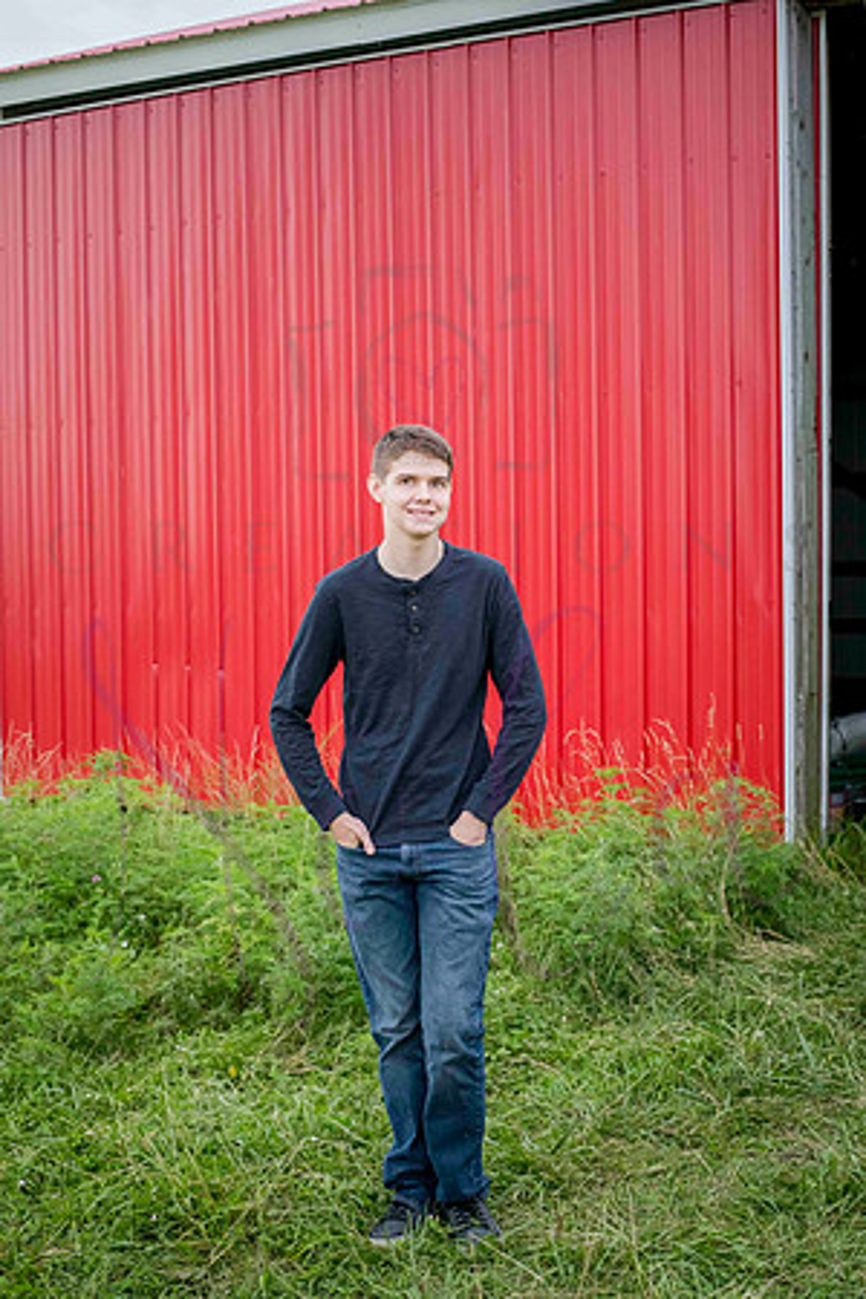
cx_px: 433
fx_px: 1804
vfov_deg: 39.6
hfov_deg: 27.0
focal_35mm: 50
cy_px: 650
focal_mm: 50
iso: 640
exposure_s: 1/320
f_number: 5.6
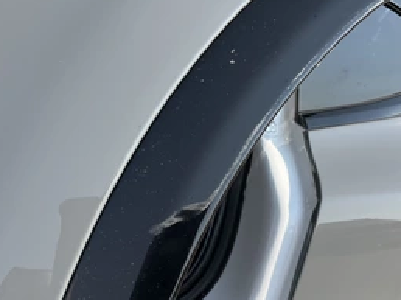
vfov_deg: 32.0
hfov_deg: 42.1
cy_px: 185
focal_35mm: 45
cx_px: 190
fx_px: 521
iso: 25
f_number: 1.8
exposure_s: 1/700
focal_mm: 3
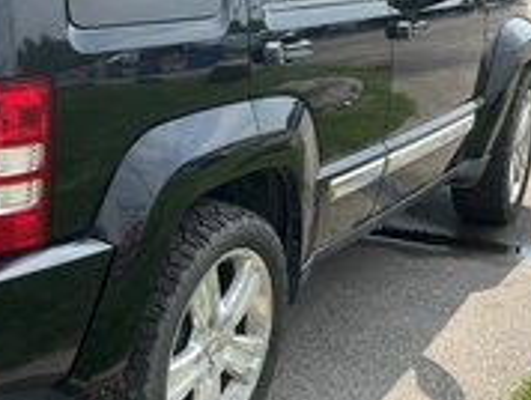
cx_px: 75
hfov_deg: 28.8
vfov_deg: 22.5
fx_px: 998
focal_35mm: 65
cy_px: 131
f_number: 1.8
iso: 25
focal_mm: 3
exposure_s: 1/792
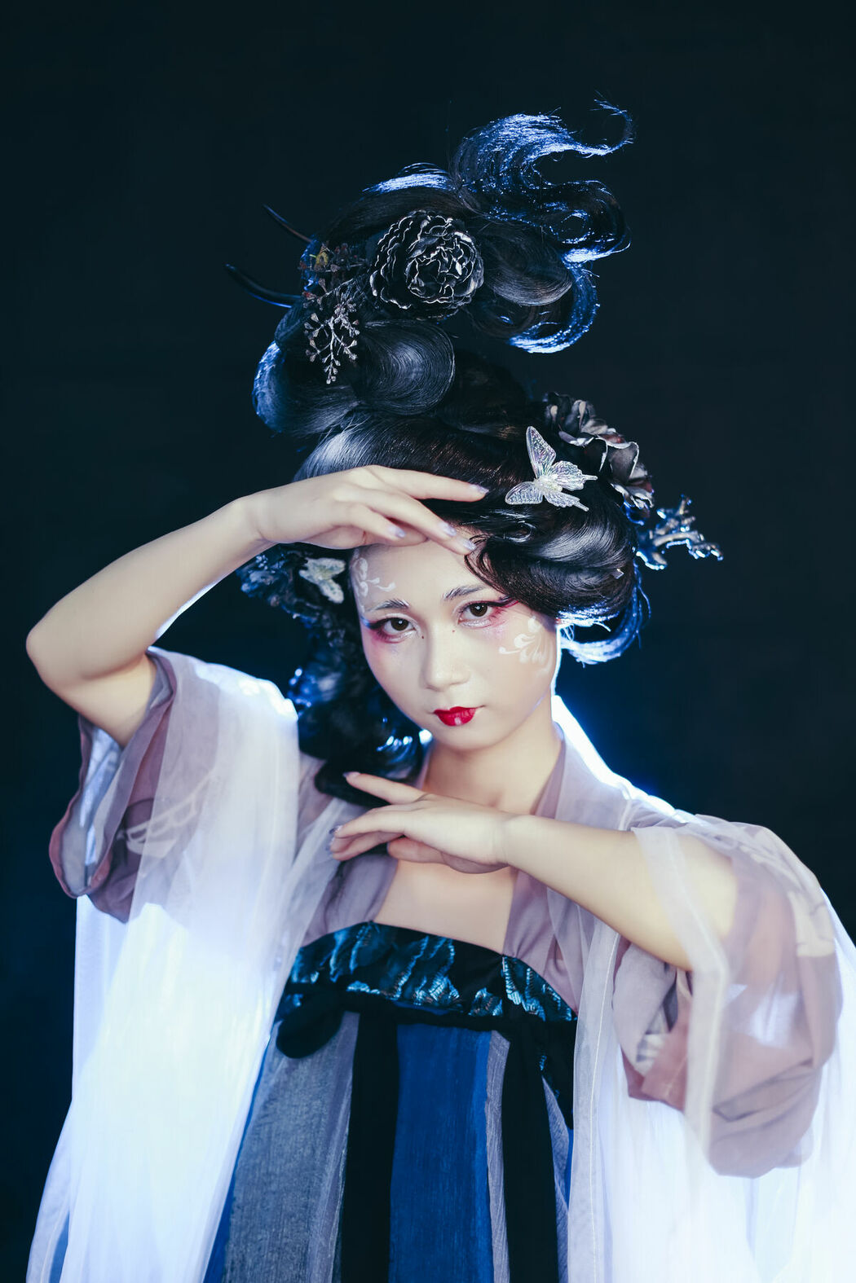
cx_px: 428
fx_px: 1748
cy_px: 642
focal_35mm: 49
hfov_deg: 27.5
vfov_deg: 40.3
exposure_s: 1/100
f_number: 2
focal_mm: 50
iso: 320
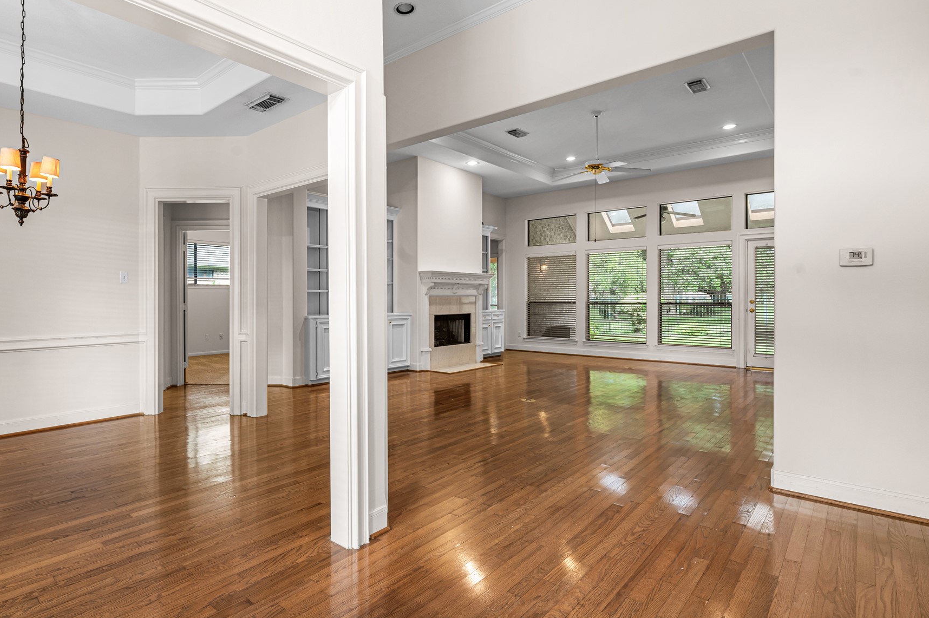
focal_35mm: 19
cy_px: 303
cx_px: 362
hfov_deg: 85.6
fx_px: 490
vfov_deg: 64.5
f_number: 8
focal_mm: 15
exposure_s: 1/3
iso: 400
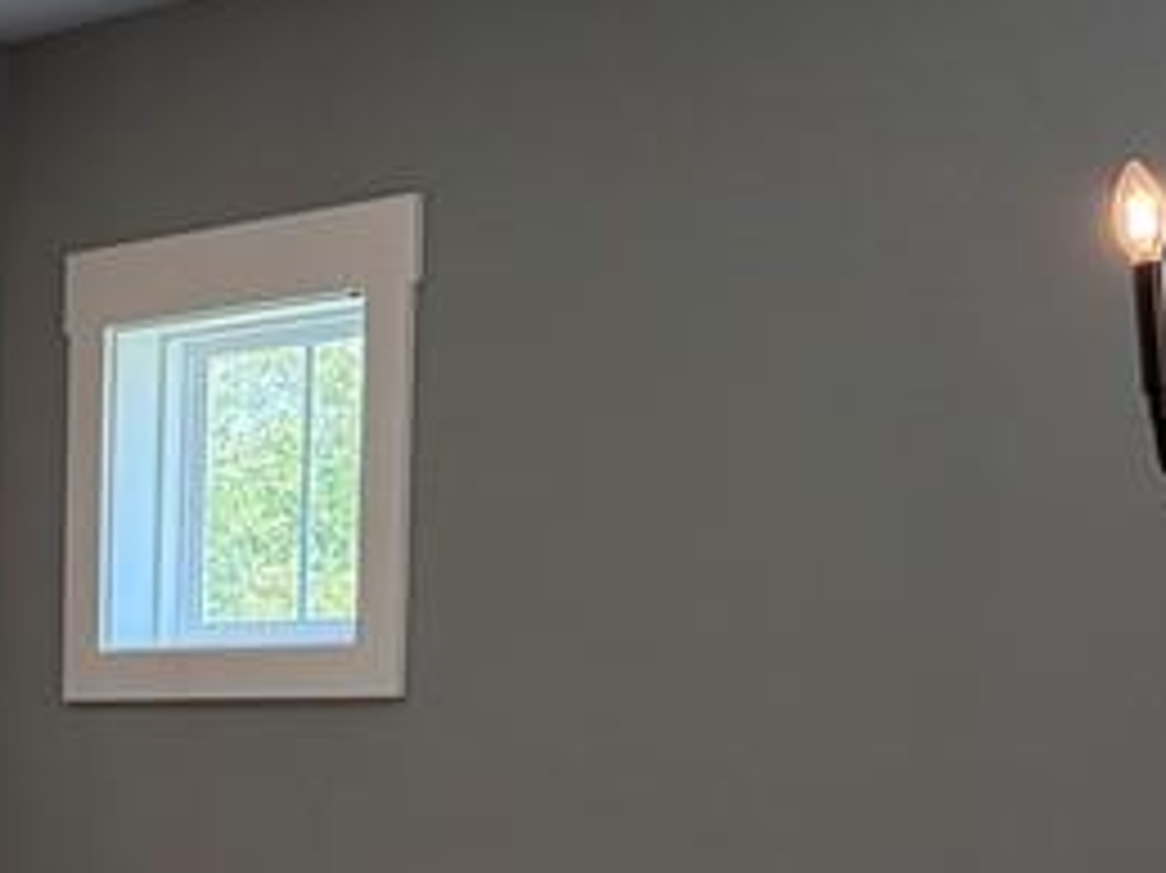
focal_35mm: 95
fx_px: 3198
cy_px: 994
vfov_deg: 15.1
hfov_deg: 18.4
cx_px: -567
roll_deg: +0.5
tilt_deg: -5.3
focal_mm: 6.76
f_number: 1.78
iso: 160
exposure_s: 1/233
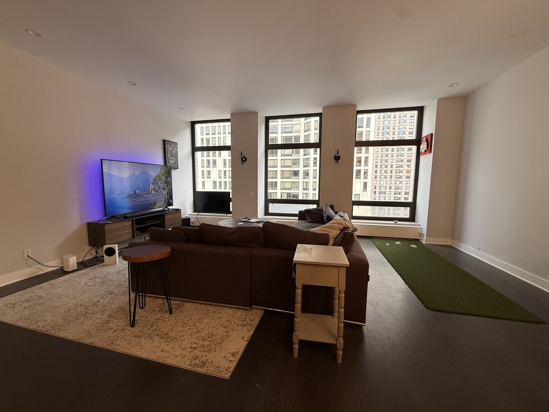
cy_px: 206
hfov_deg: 102.1
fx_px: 222
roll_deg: -1.3
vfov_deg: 85.7
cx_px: 274
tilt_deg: -6.3
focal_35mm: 14
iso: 200
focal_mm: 2.22
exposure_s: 1/120
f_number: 2.2
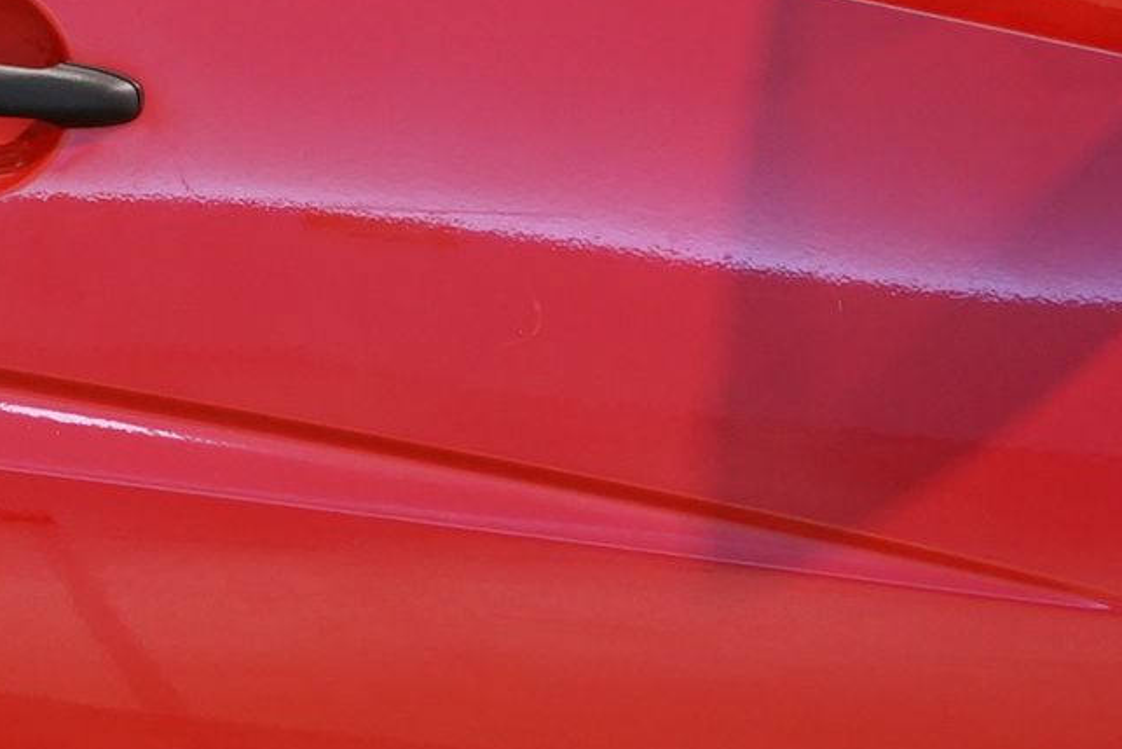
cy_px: -258
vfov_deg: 6.5
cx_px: -1356
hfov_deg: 9.0
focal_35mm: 210
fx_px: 6546
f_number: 6.3
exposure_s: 1/13
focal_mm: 45
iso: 1000
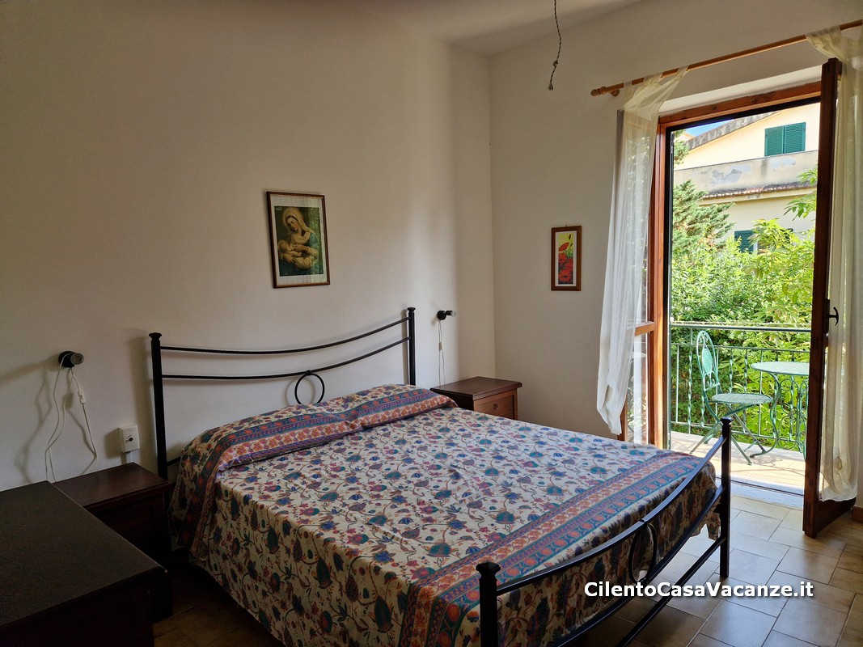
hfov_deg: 73.9
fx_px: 573
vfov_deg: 58.9
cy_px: 324
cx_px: 432
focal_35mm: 23
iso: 50
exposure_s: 1/180
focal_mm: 5.4
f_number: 1.8
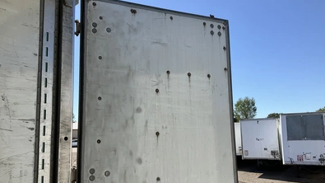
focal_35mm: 32
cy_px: 101
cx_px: 163
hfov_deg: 61.0
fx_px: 276
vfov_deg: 36.6
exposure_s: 1/1412
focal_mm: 3
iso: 25
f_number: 1.8
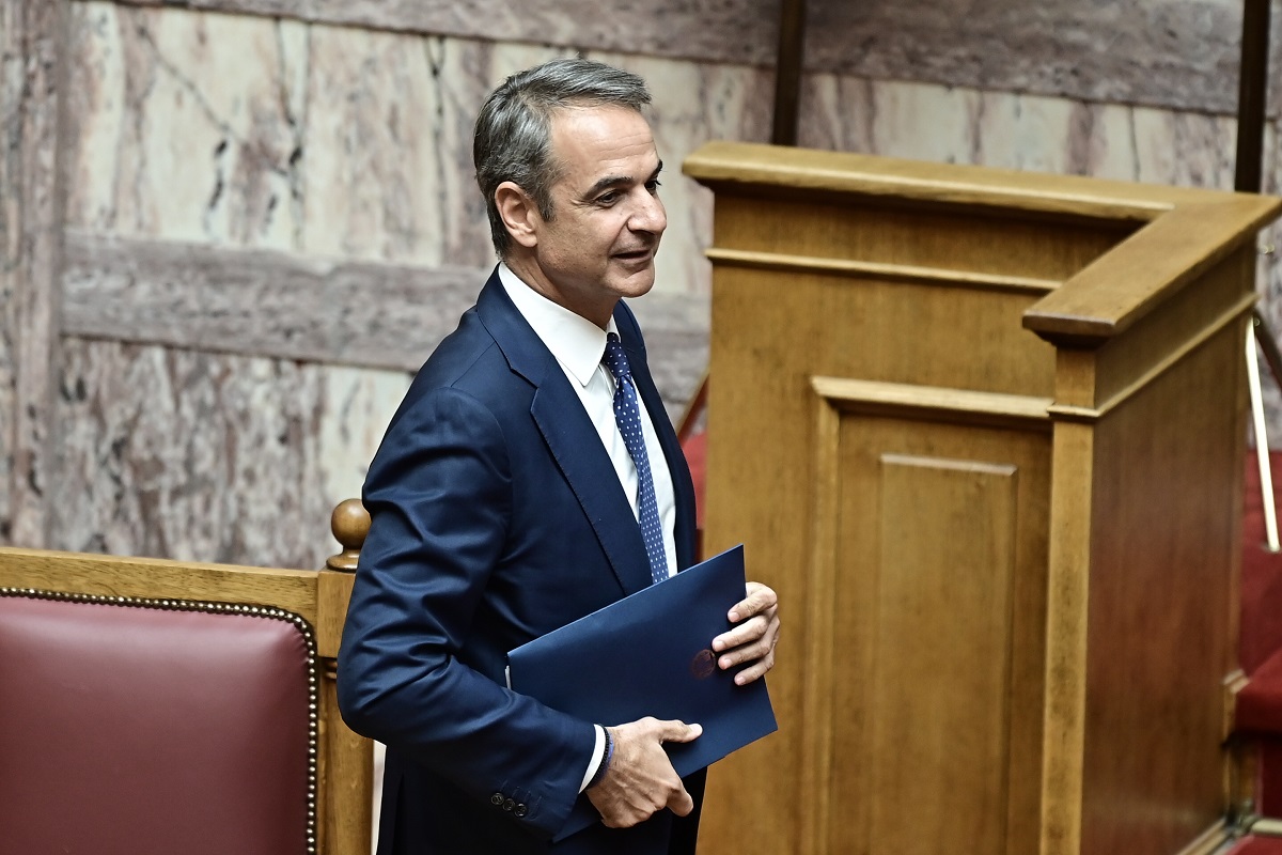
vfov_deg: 4.6
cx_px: 641
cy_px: 428
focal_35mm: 300
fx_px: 10682
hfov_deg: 6.9
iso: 800
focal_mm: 200
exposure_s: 1/200
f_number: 2.8
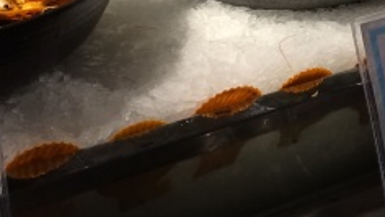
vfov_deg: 10.2
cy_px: -189
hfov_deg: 18.7
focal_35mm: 111
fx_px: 1134
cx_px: 390
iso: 80
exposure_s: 1/30
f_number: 2.2
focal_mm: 4.12
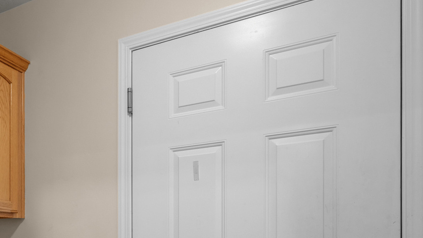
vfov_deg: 30.6
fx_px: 404
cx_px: 56
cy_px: 236
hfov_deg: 50.2
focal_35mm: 36
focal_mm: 15
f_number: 8
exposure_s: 1/2.5
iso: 500
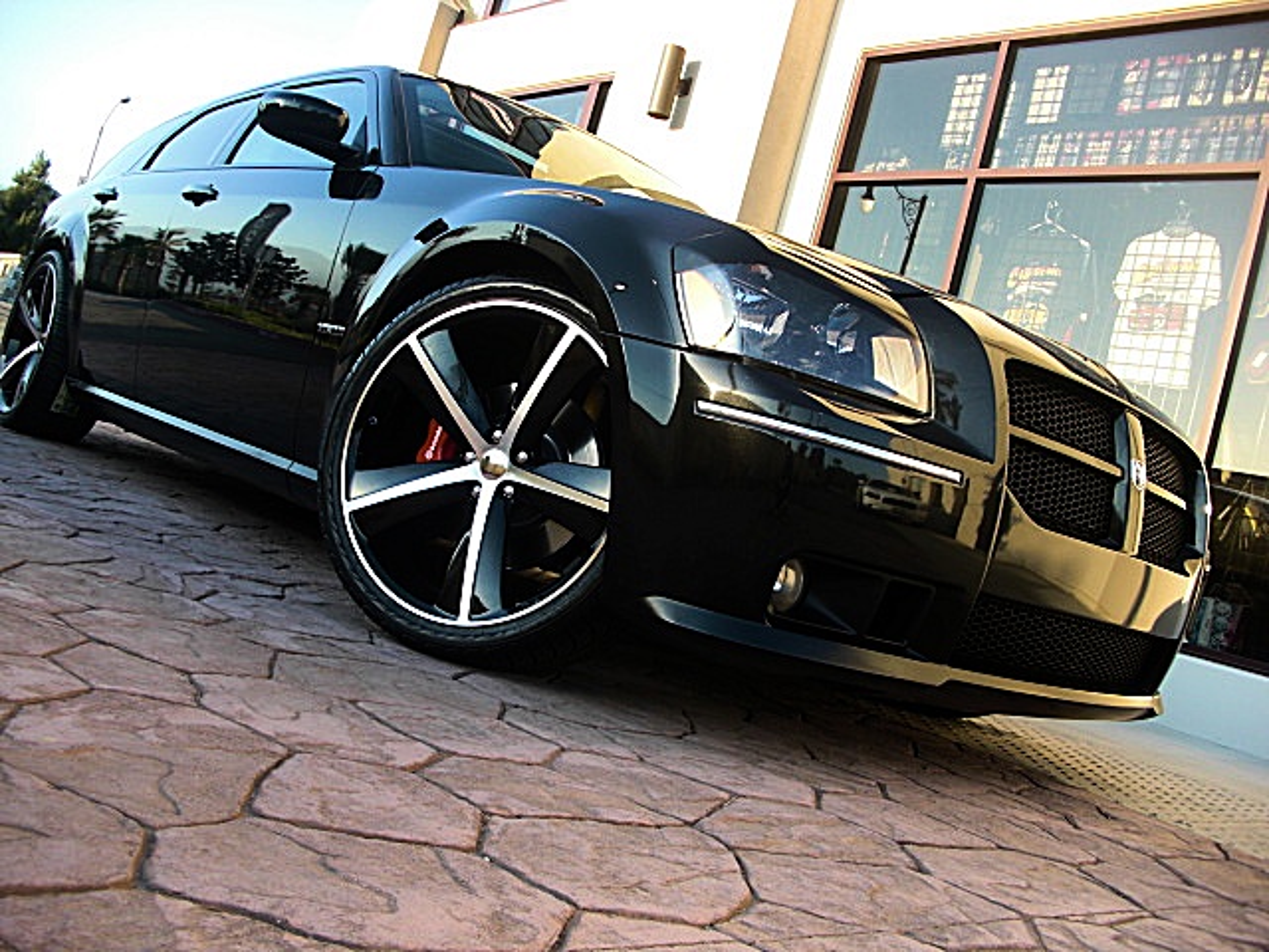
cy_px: 476
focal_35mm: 36
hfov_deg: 51.4
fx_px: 1320
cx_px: 634
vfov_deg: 39.7
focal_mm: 6.3
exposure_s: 1/125
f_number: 2.8
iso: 50
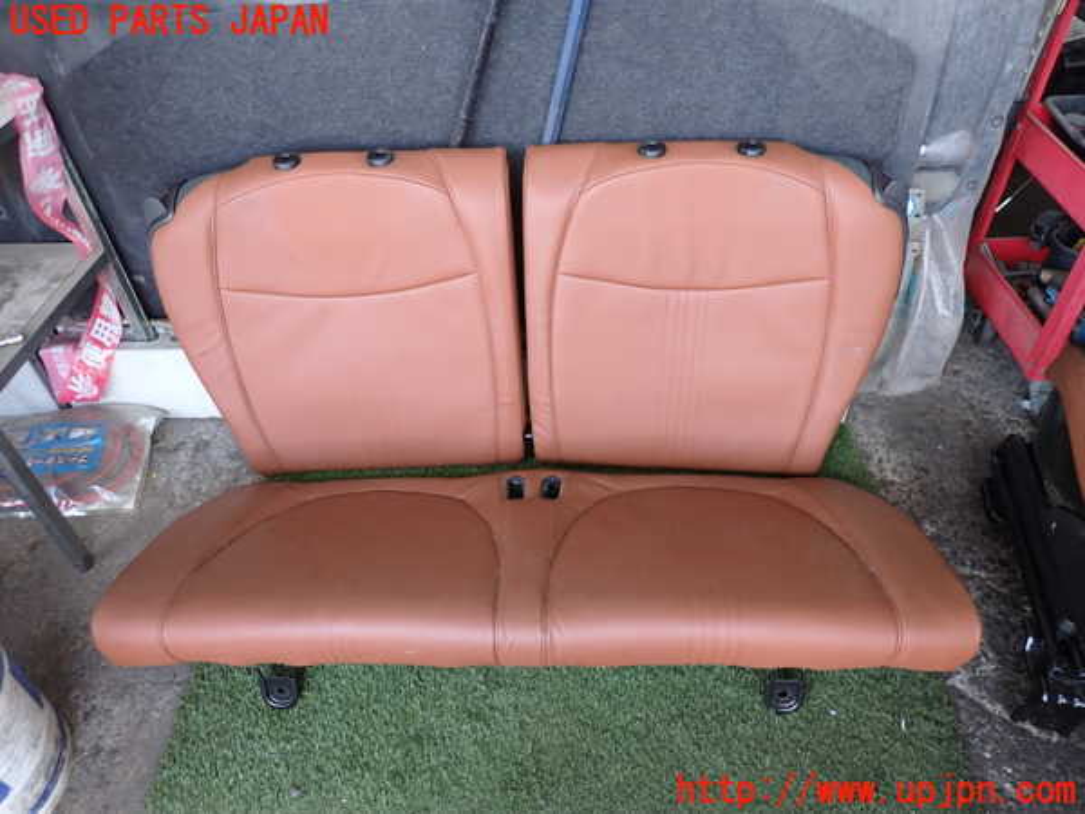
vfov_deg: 54.9
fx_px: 784
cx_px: 542
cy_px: 407
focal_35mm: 25
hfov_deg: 69.4
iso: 200
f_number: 2
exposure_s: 1/50
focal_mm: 4.5
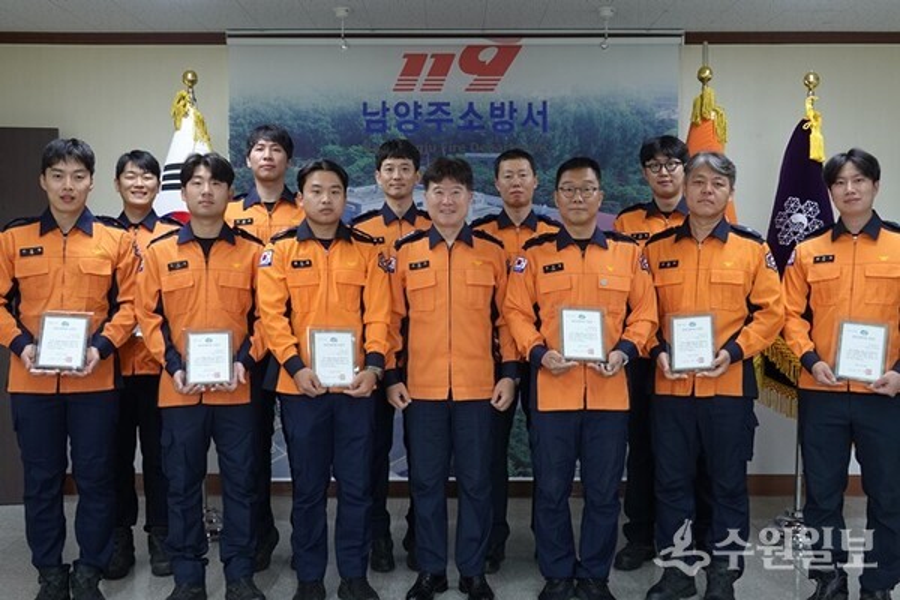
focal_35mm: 36
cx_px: 450
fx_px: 900
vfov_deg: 36.9
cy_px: 300
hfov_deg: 53.1
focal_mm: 13.31
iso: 320
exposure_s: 1/40
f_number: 3.2
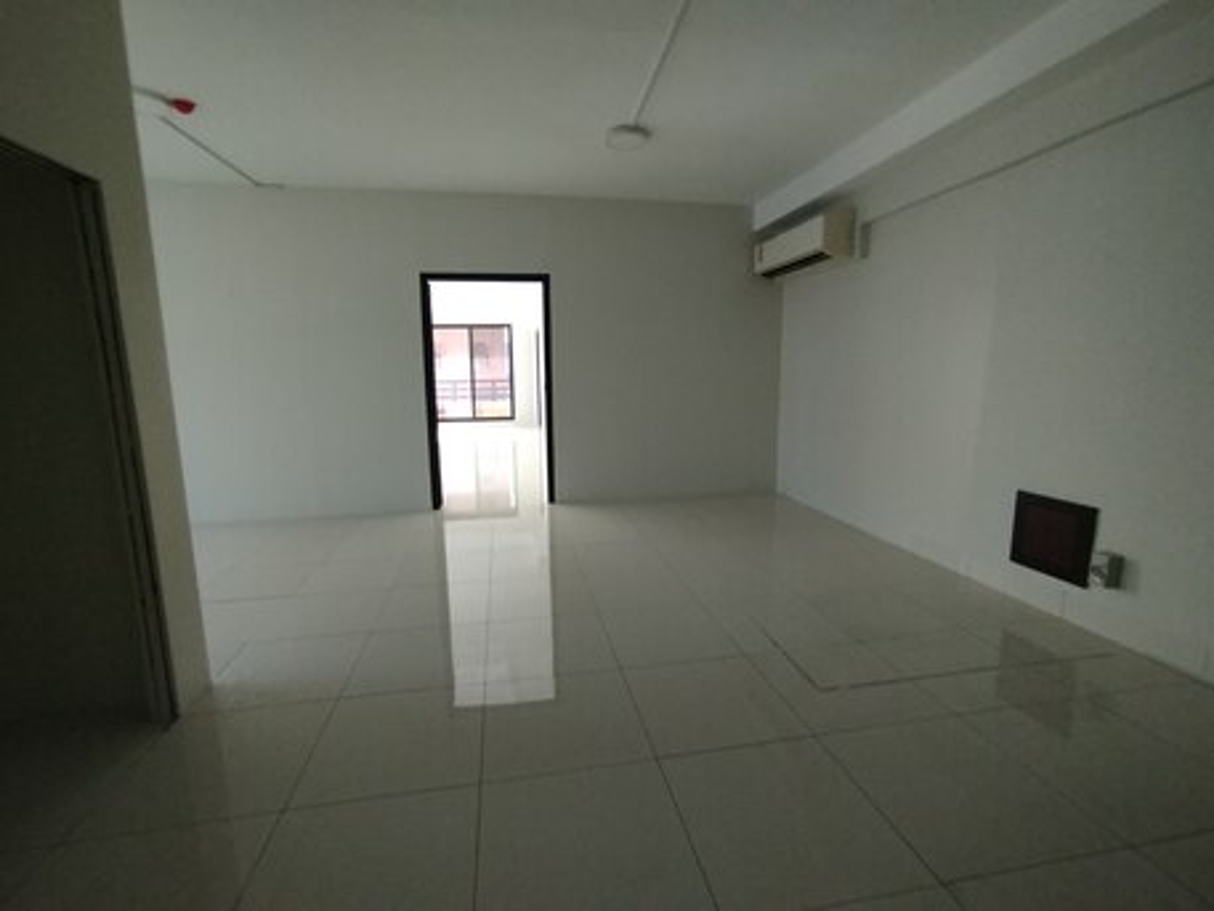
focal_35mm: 15
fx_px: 526
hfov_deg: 98.2
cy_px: 456
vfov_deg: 81.8
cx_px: 607
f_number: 2.2
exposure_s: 1/33
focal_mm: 1.65
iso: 320
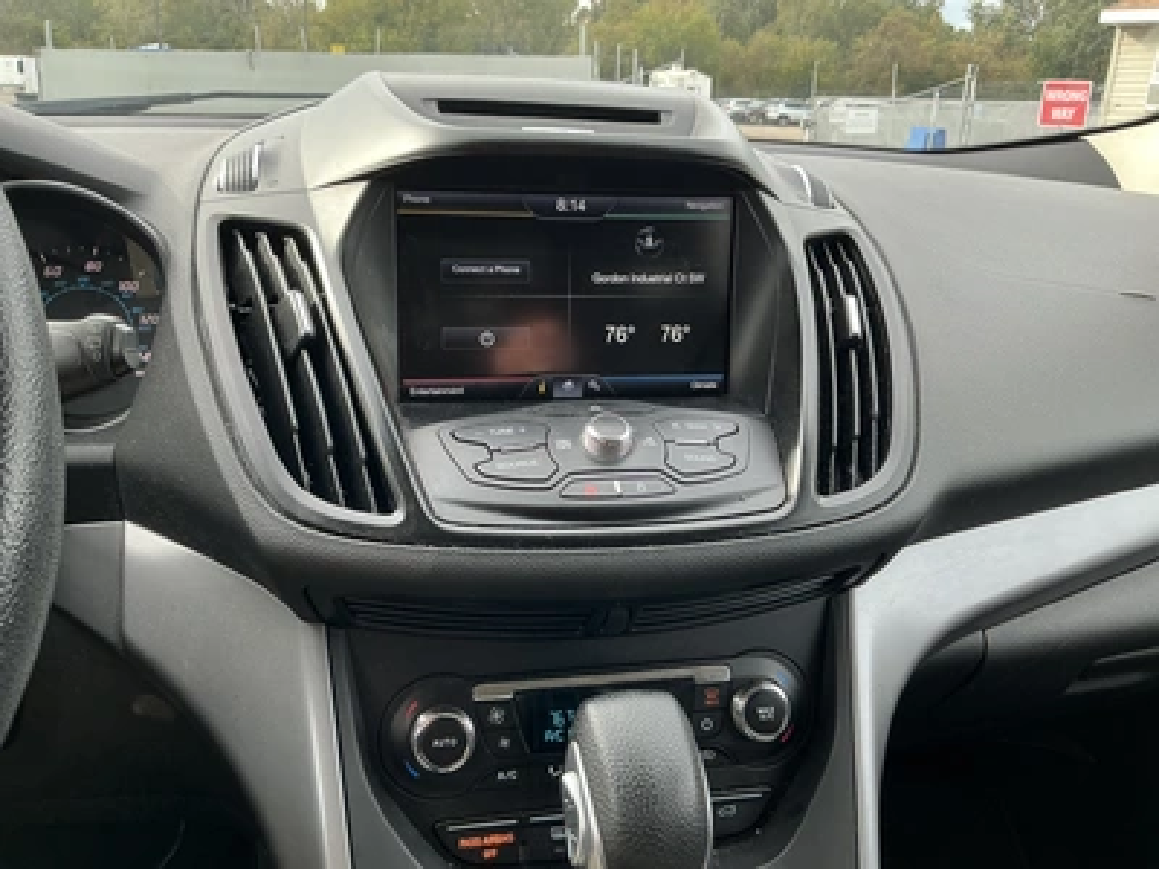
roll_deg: -0.7
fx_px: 937
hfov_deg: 63.4
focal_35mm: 28
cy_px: 434
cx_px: 580
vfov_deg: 49.7
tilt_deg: -19.0
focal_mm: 3
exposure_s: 1/122
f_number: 1.8
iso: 32
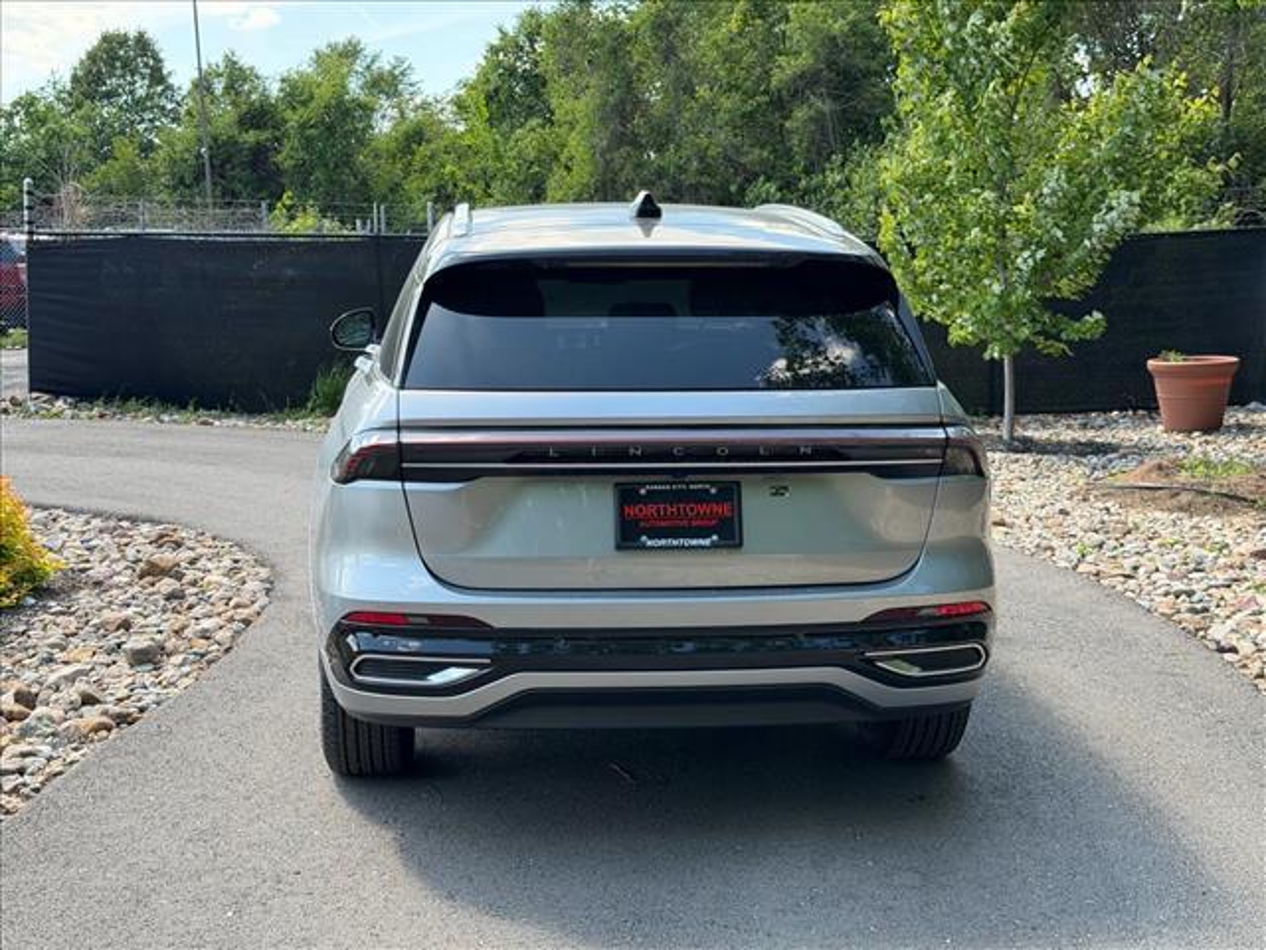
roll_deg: +1.9
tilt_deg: -5.4
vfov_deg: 30.3
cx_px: 633
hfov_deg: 39.7
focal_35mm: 48
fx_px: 1755
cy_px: 475
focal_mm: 6.76
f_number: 1.78
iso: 100
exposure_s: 1/819
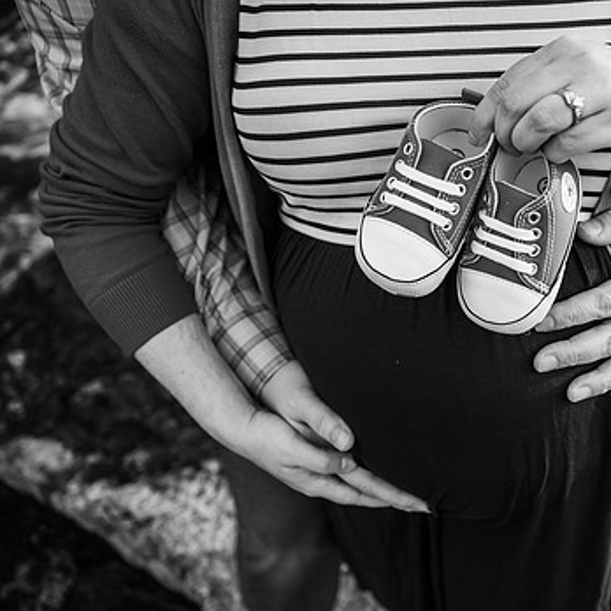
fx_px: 679
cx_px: 485
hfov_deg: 46.1
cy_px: 303
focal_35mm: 34
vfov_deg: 48.5
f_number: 3.2
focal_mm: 24
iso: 125
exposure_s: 1/200
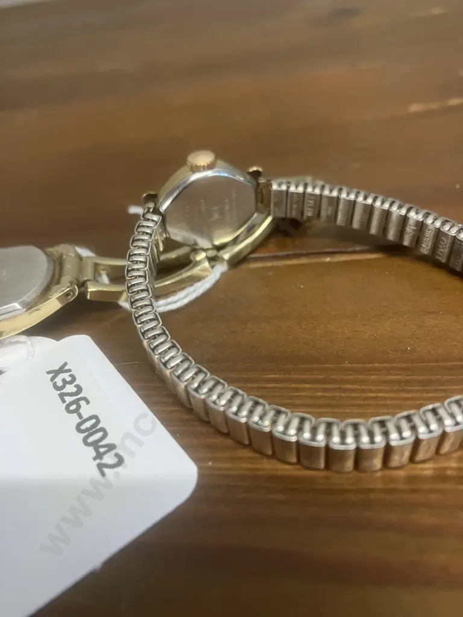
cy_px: 308
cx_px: 232
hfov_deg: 49.7
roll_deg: +9.5
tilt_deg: -39.5
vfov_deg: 63.4
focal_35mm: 28
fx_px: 499
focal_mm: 3.99
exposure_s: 1/50
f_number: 1.8
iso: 250
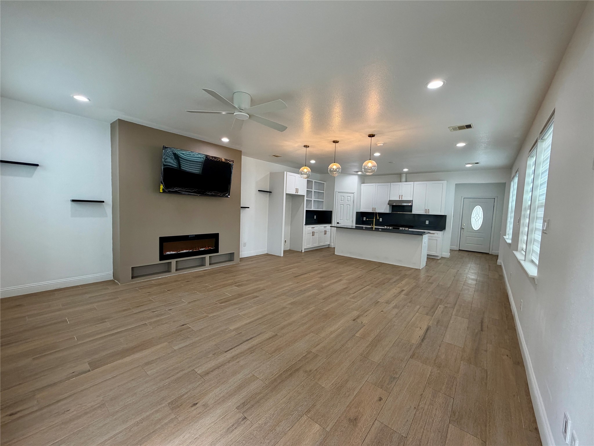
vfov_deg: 85.7
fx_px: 240
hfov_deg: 102.1
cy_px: 223
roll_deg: -1.8
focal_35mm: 14
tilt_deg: -2.9
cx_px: 297
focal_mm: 2.22
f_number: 2.2
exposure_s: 1/120
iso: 200
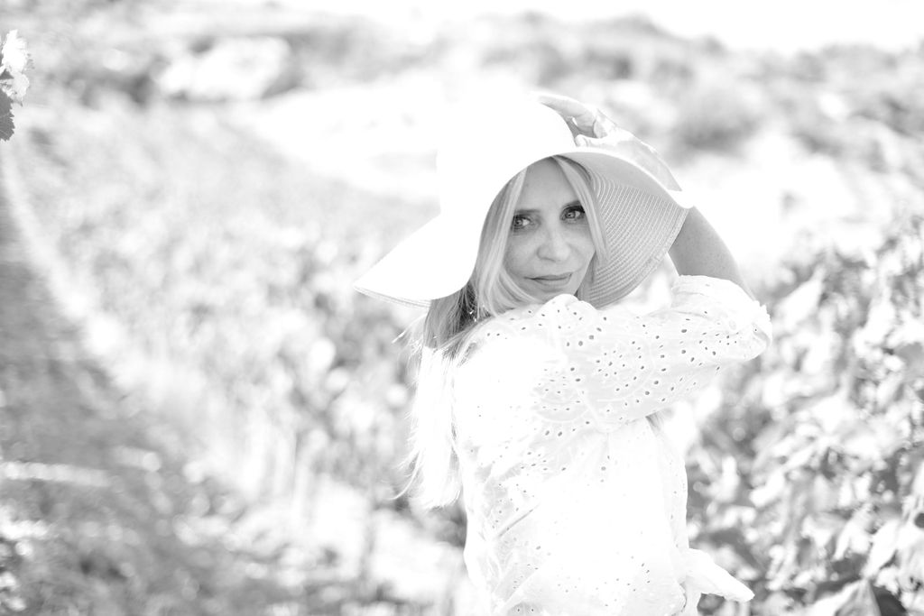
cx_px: 462
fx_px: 1283
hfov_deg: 39.6
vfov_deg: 27.0
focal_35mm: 50
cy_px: 308
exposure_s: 1/500
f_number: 2.2
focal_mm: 50
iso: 100
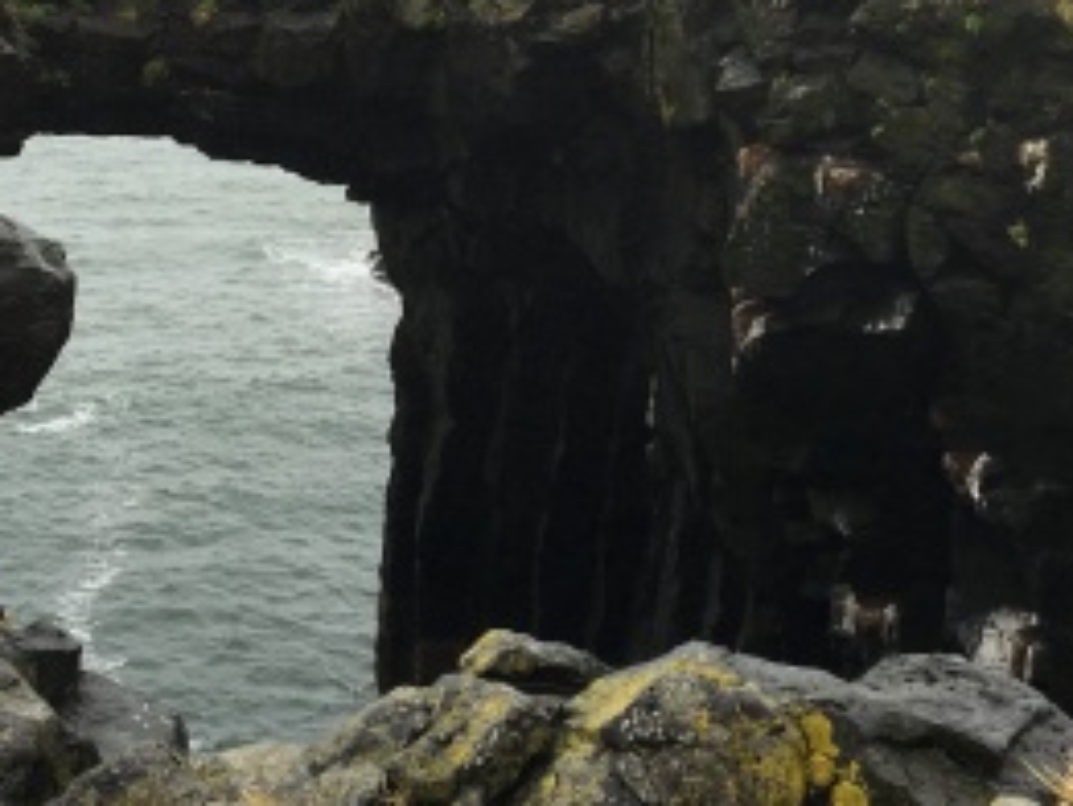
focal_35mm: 71
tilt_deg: -8.3
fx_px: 2202
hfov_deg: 27.3
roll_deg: -0.2
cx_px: 411
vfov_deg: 20.3
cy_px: 86
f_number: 2.2
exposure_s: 1/422
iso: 25
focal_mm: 4.15
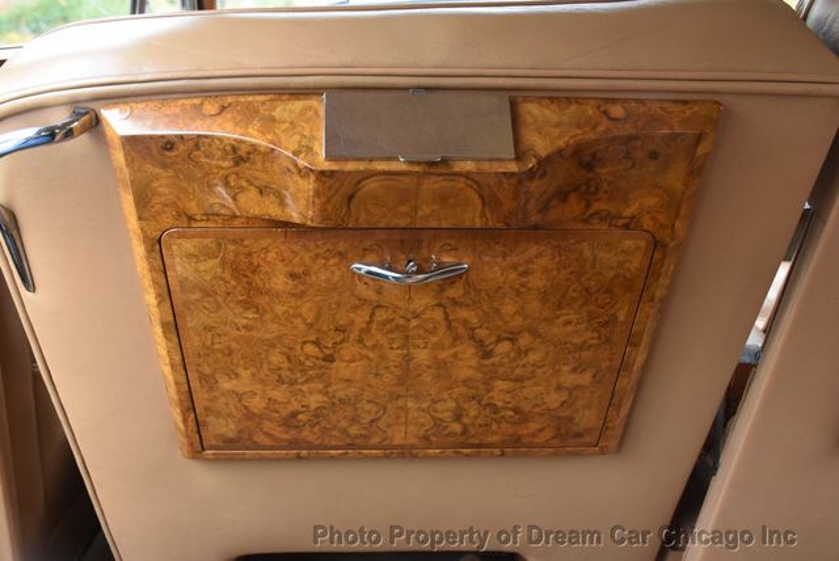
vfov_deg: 38.4
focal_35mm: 34
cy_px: 280
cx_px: 420
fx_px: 805
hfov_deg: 55.1
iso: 800
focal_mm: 23
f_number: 5.6
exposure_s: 1/125
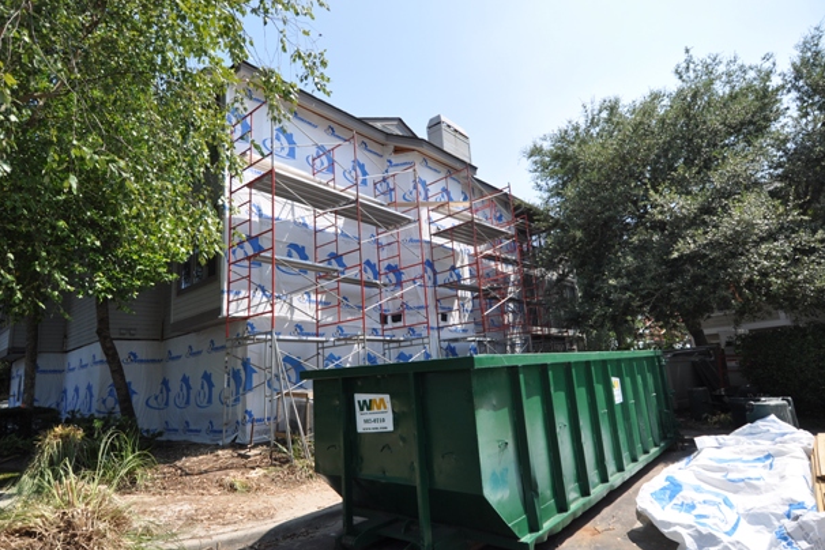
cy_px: 287
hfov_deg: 86.9
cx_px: 408
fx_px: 435
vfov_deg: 64.5
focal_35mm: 19
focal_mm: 12
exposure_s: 1/1250
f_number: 4
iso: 200
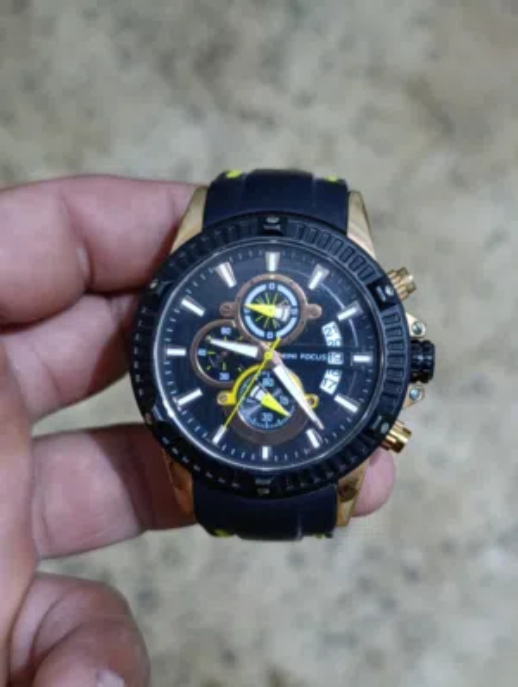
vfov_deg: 41.2
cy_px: 344
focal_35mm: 46
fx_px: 915
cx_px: 259
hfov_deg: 31.6
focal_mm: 6.14
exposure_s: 1/25
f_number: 1.6
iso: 4000
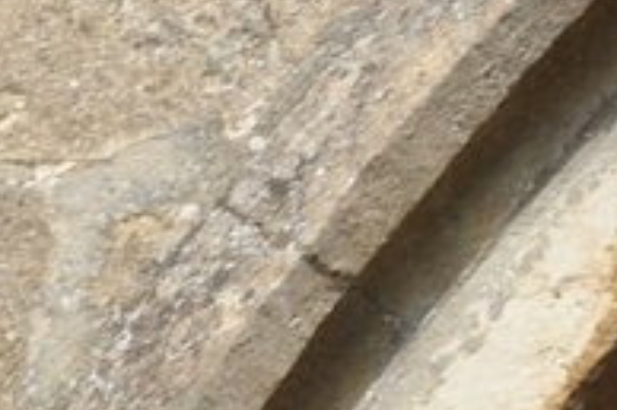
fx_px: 8922
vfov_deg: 2.6
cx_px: -623
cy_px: 594
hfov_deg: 3.9
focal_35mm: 521
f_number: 11
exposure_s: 1/160
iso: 200
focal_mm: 85
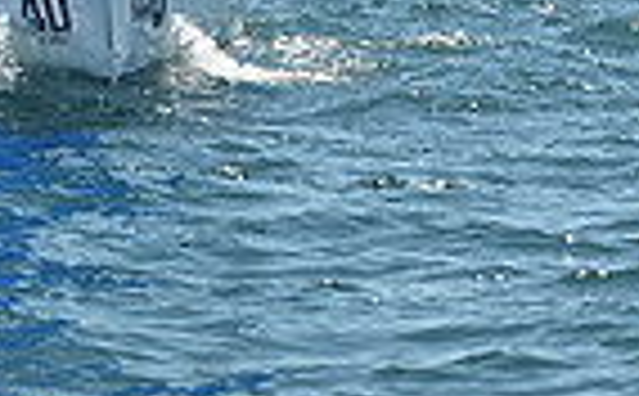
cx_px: -83
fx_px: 6532
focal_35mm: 376
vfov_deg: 3.4
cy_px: -828
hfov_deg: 5.6
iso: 320
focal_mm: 90
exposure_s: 1/1000
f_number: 7.1
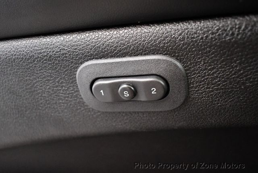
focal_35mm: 36
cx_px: 129
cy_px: 86
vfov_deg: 36.9
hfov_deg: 53.1
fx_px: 258
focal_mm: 18
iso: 4500
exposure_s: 1/60
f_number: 3.5
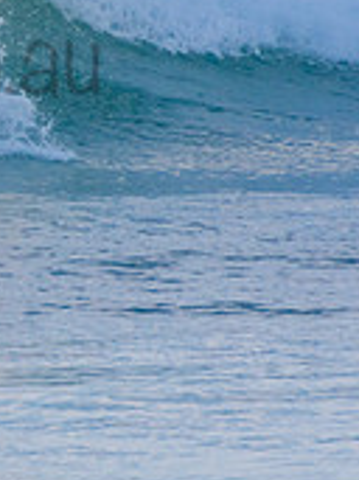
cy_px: 29
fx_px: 28023
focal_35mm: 2024
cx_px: -196
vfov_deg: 1.0
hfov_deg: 0.7
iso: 400
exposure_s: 1/1250
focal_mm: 400
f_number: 5.6
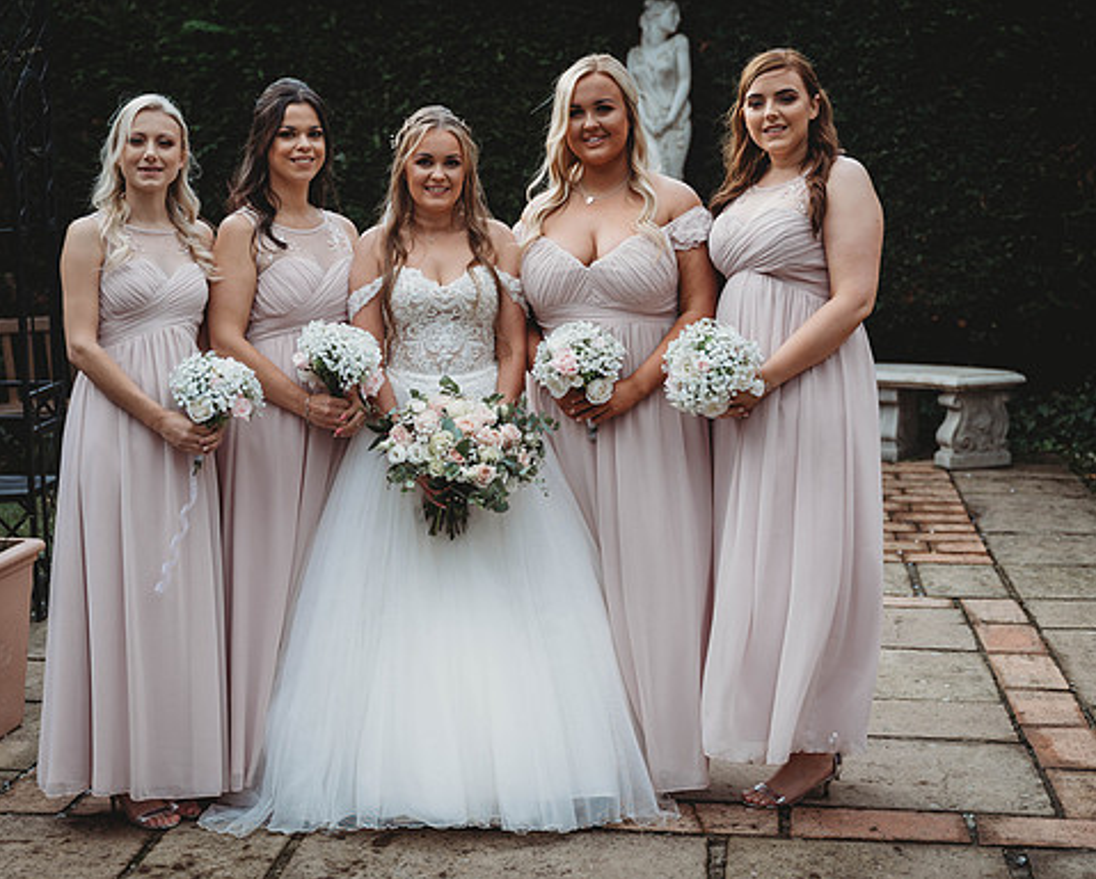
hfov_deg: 31.9
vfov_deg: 25.8
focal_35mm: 59
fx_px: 1915
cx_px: 497
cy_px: 440
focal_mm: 52
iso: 100
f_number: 2.8
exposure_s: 1/500
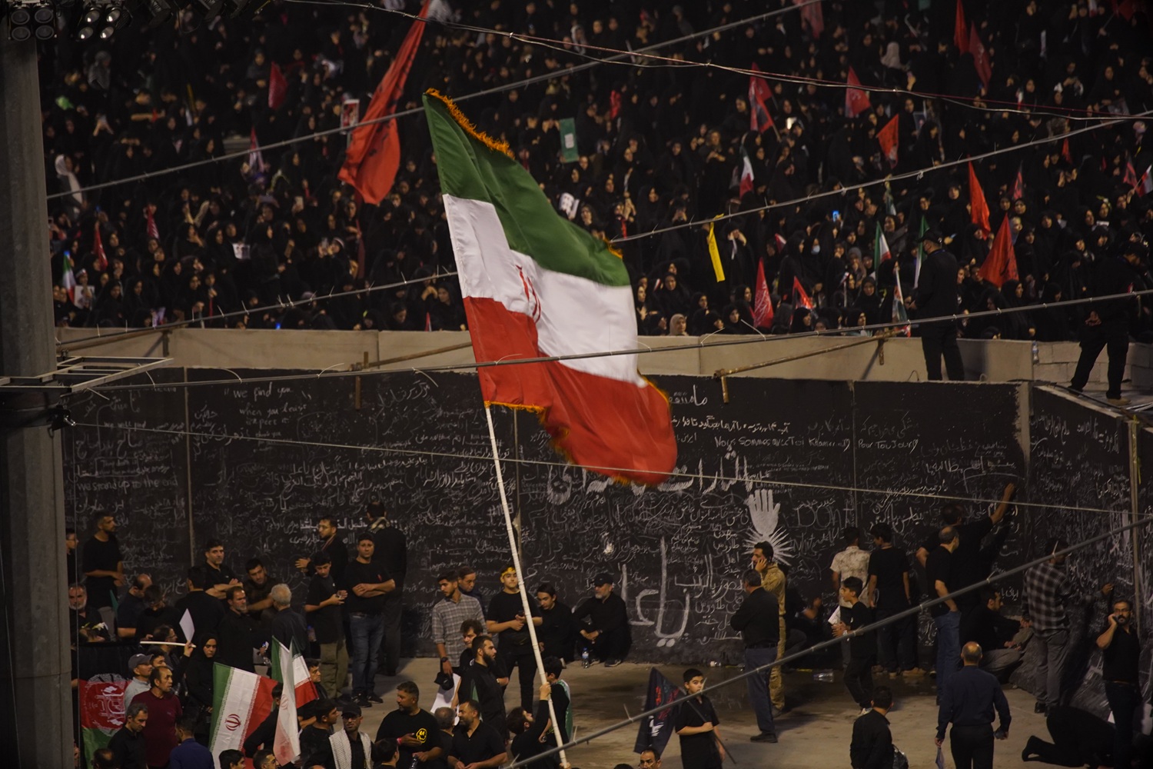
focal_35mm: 375
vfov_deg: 3.7
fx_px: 12009
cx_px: 576
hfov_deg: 5.5
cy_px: 384
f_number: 5.6
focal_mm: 375
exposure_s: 1/100
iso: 3200
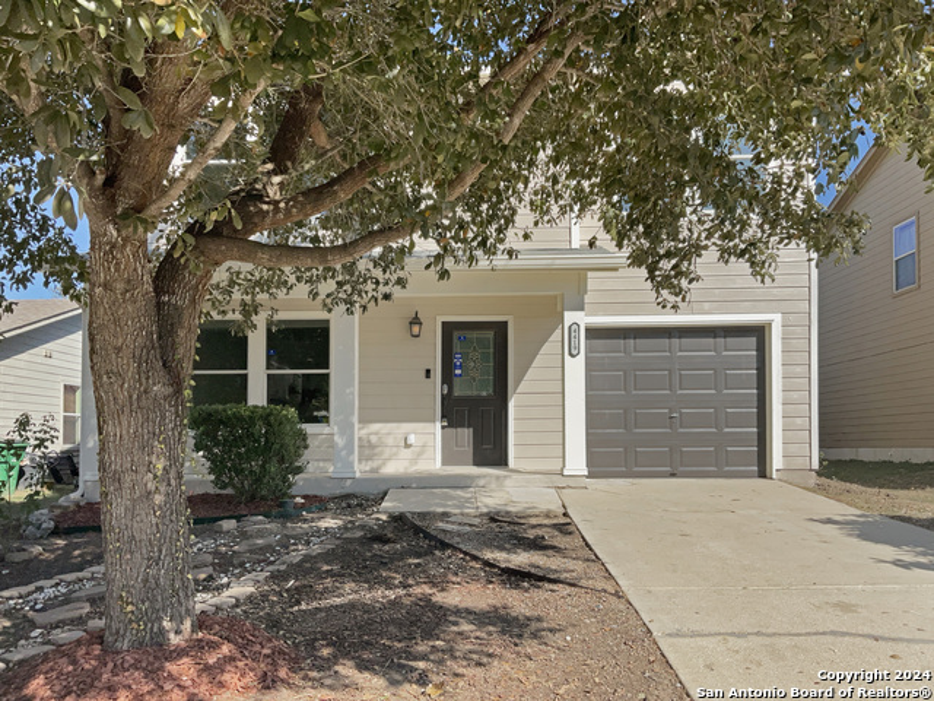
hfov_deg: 61.7
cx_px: 467
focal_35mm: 29
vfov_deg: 48.2
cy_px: 350
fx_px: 782
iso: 16
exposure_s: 1/2320
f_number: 1.8
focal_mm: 3
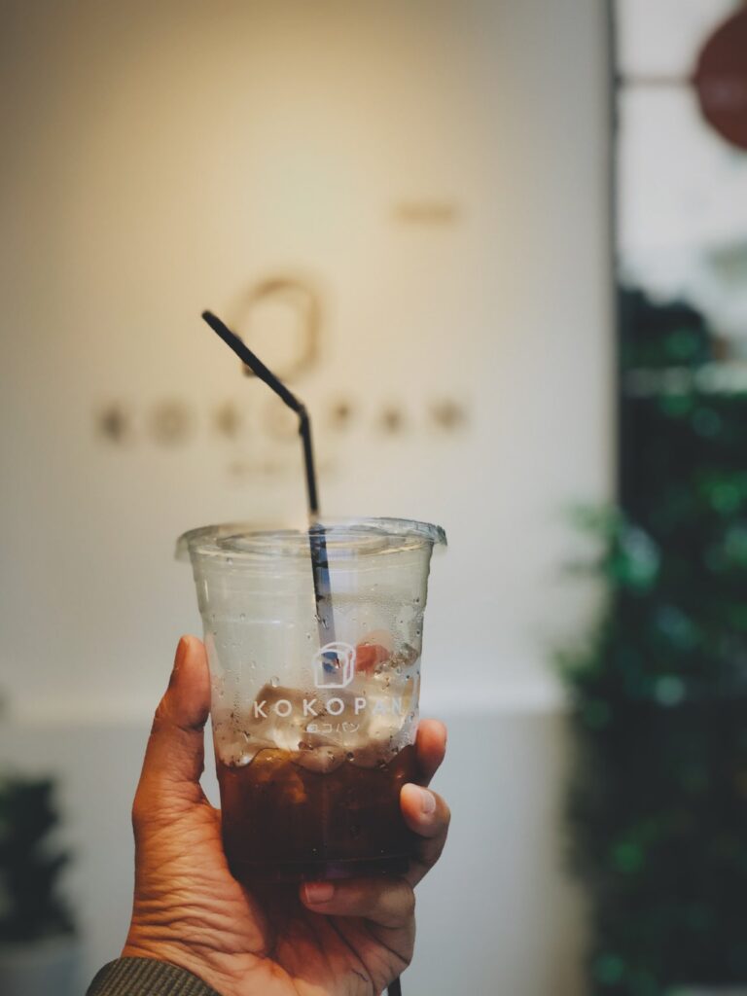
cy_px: 498
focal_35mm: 52
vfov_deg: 36.8
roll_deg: +1.5
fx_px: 1496
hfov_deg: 28.0
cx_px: 374
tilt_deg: -4.6
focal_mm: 6
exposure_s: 1/50
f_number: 2.4
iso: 50
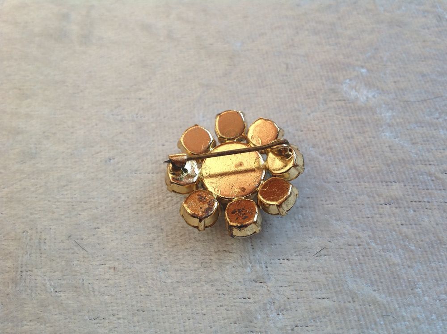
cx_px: 224
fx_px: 451
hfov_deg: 52.7
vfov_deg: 40.6
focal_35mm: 35
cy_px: 167
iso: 50
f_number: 2.4
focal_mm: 4.28
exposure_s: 1/194
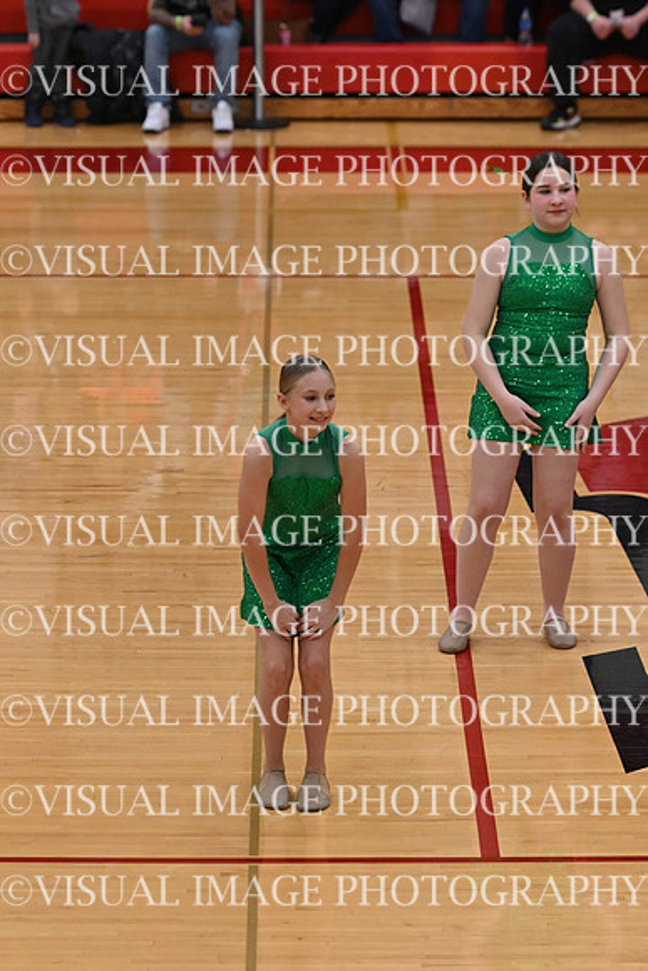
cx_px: 324
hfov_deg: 7.5
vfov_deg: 11.2
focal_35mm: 183
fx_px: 4938
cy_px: 486
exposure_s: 1/400
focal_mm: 122
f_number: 4
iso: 3200
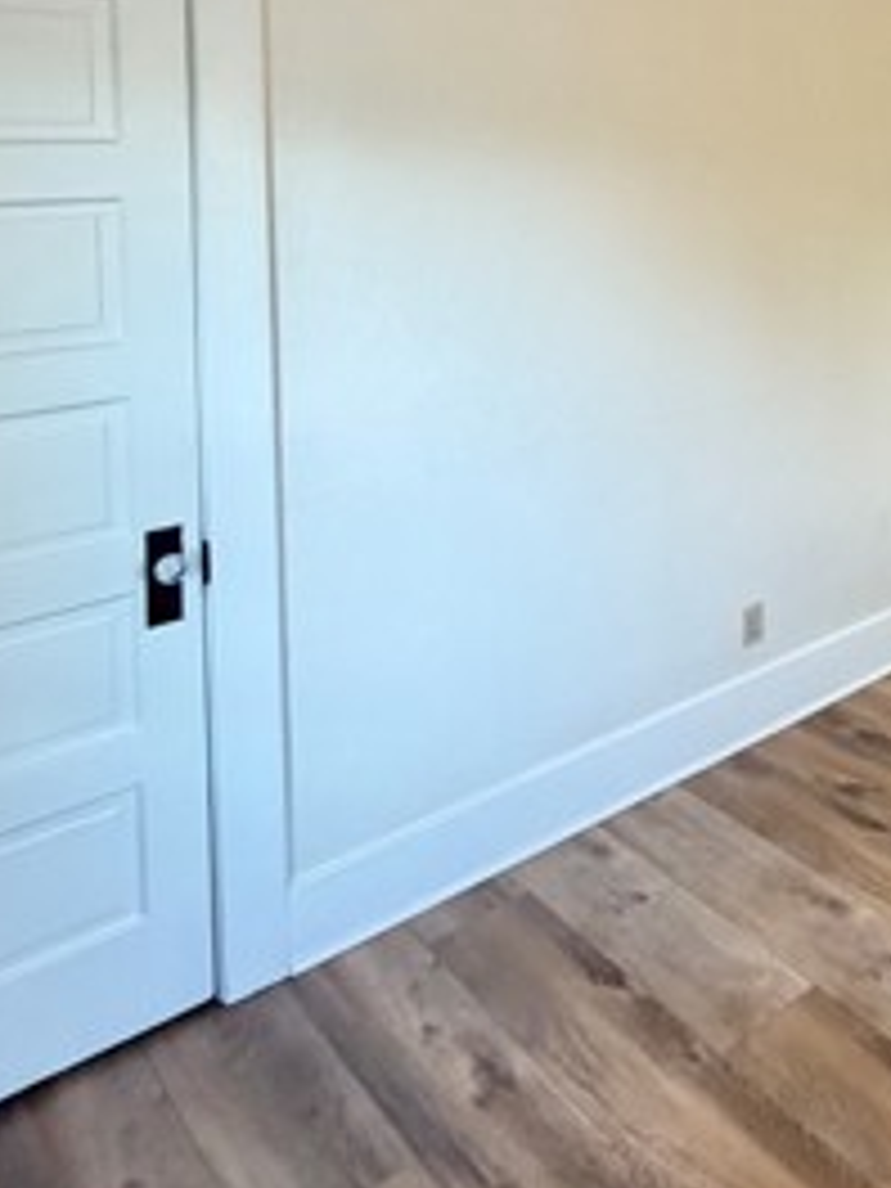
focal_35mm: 34
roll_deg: -0.8
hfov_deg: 35.4
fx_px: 1167
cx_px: 994
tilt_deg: -3.6
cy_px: 194
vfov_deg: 49.9
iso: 640
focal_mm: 2.22
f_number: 2.2
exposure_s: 1/60
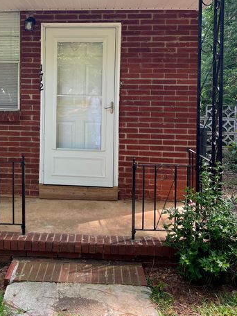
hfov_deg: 37.0
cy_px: 96
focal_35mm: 38
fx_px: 347
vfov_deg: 47.9
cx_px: 65
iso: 50
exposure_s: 1/357
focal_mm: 5.7
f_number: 1.5
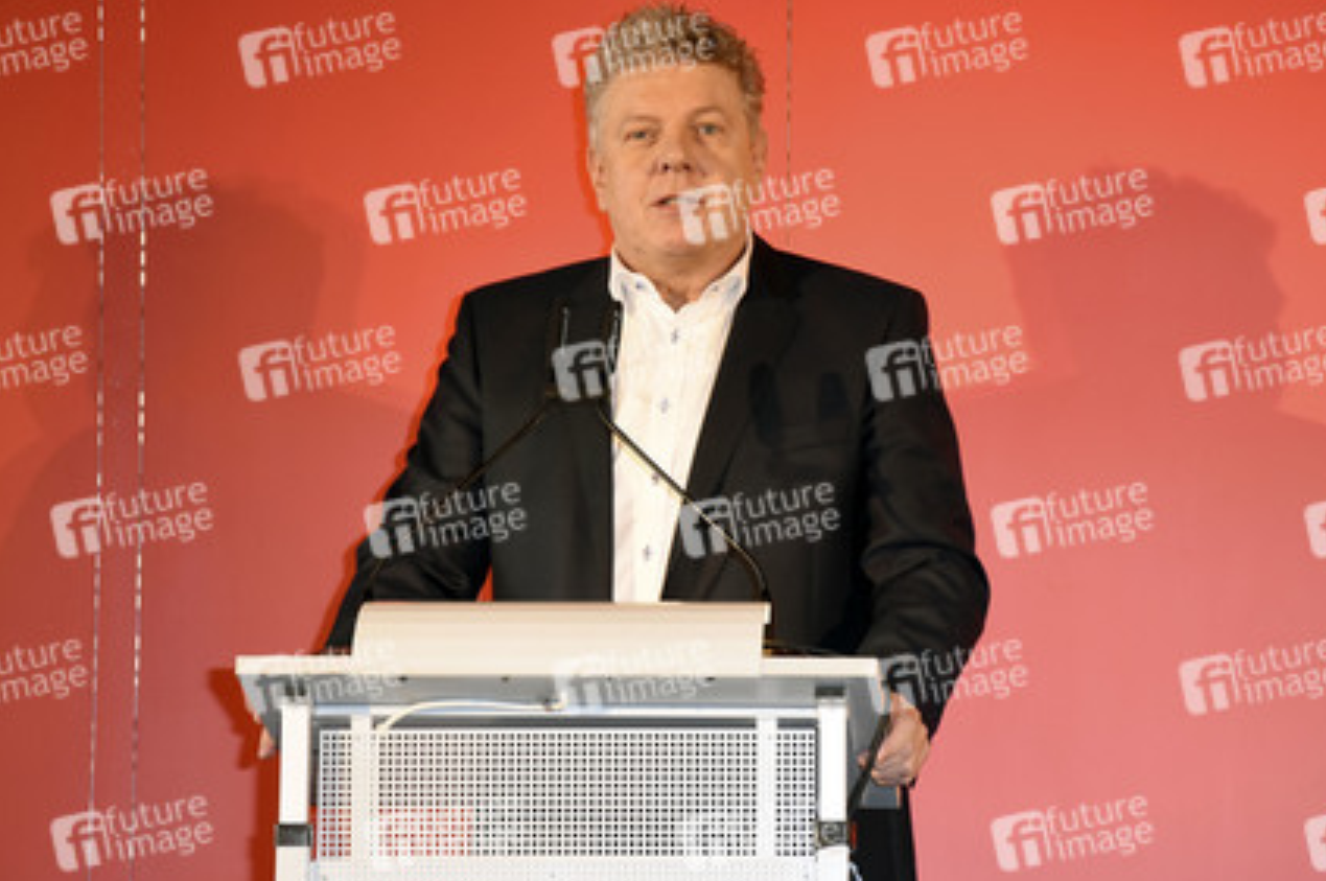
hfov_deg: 16.0
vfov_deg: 10.7
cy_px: 442
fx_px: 4709
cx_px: 676
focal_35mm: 128
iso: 1600
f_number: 6.3
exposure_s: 1/60
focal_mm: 80
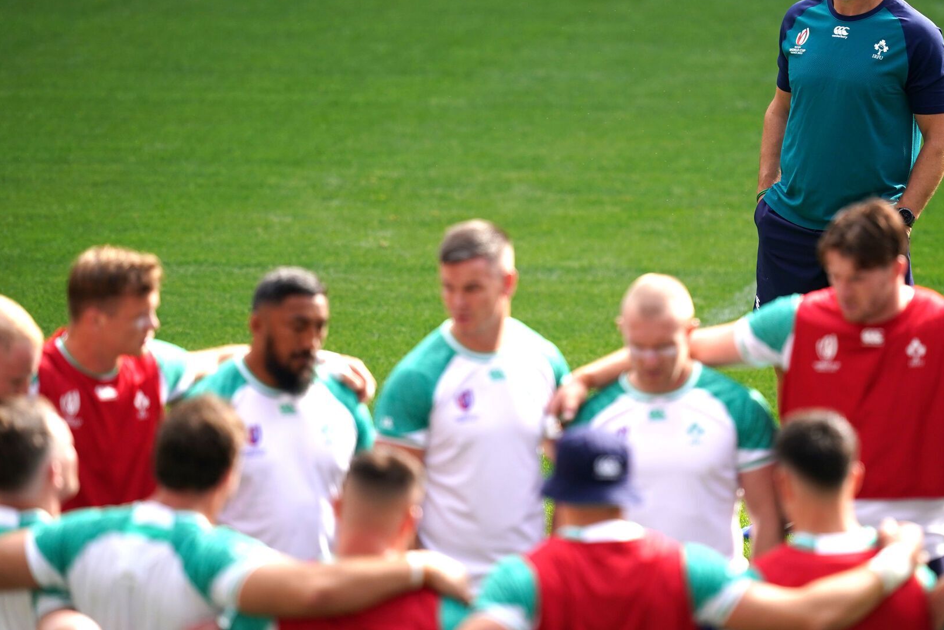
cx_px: 583
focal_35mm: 694
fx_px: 18197
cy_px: 261
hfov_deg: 3.0
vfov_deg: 2.0
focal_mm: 560
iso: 800
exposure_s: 1/1600
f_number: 4
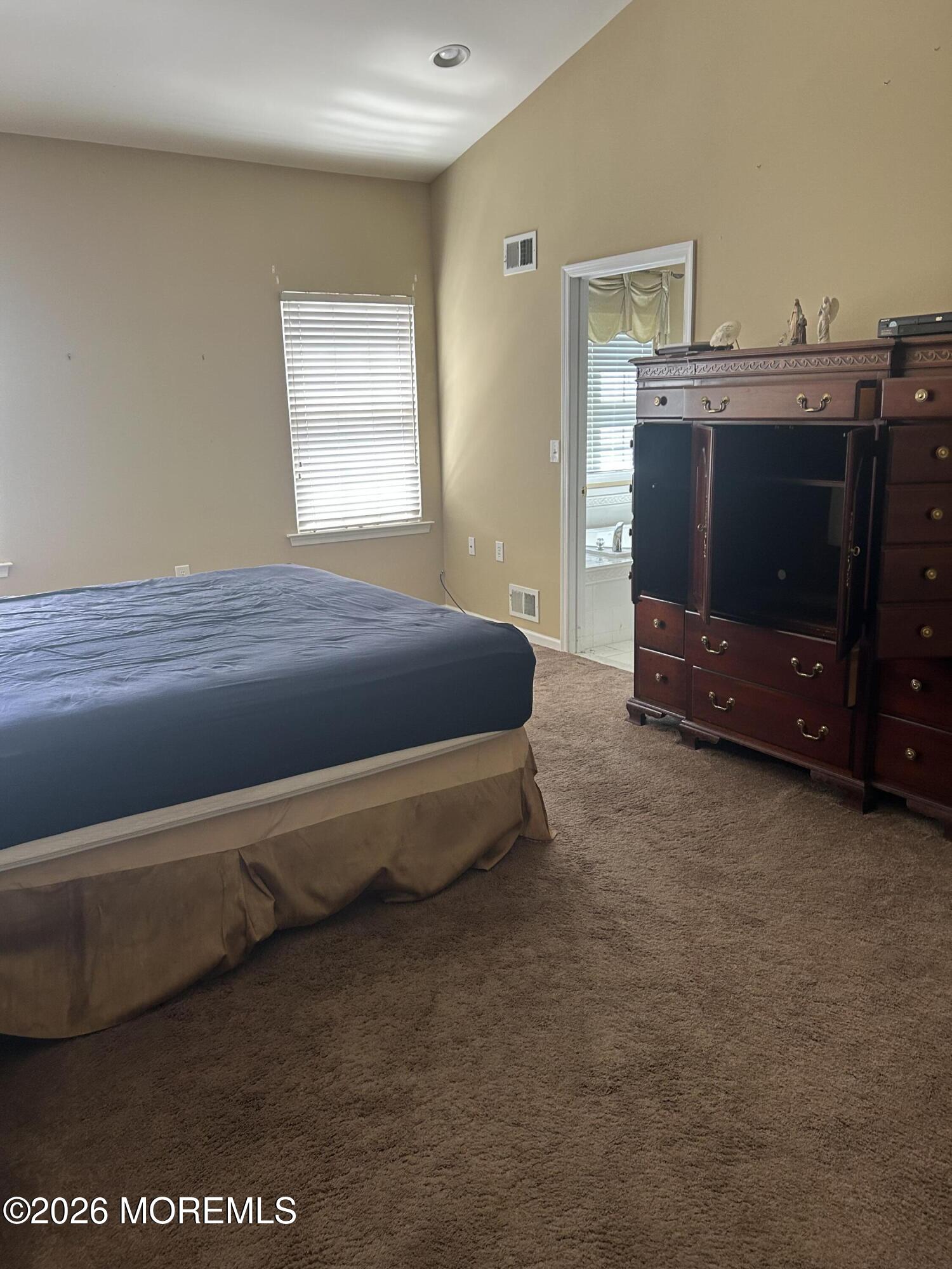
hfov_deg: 53.1
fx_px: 953
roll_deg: +2.3
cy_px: 634
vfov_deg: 67.3
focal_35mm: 26
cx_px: 476
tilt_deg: -12.0
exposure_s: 1/100
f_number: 1.5
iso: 125
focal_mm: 5.7
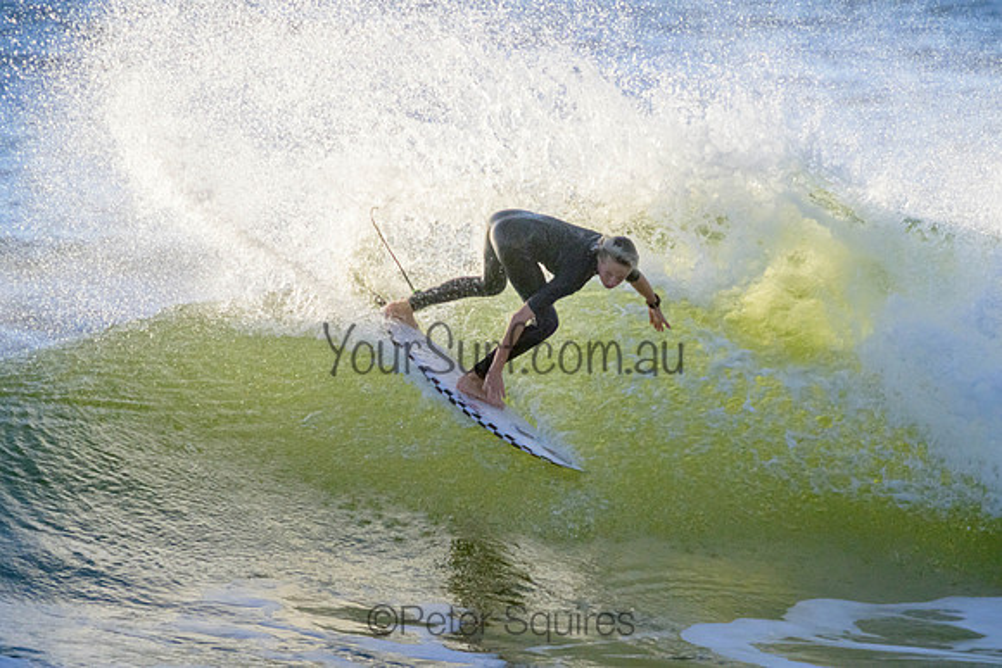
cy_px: 310
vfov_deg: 1.3
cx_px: 563
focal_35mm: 1098
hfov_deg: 1.9
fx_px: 30567
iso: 1400
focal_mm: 800
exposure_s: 1/2000
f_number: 11
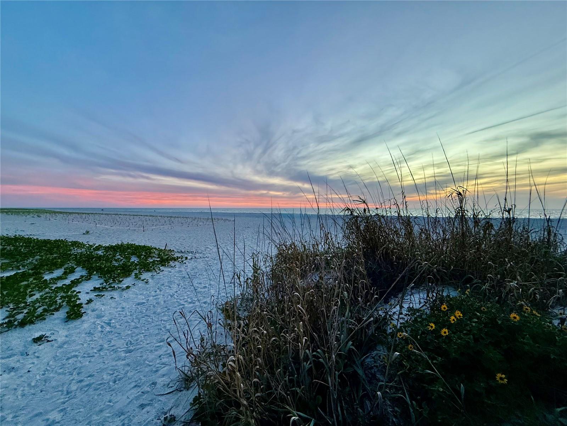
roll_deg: -0.1
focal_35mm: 14
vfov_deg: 85.7
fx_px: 229
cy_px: 213
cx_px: 284
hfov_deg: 102.1
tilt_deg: -0.8
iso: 250
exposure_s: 1/99
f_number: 2.2
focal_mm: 2.22
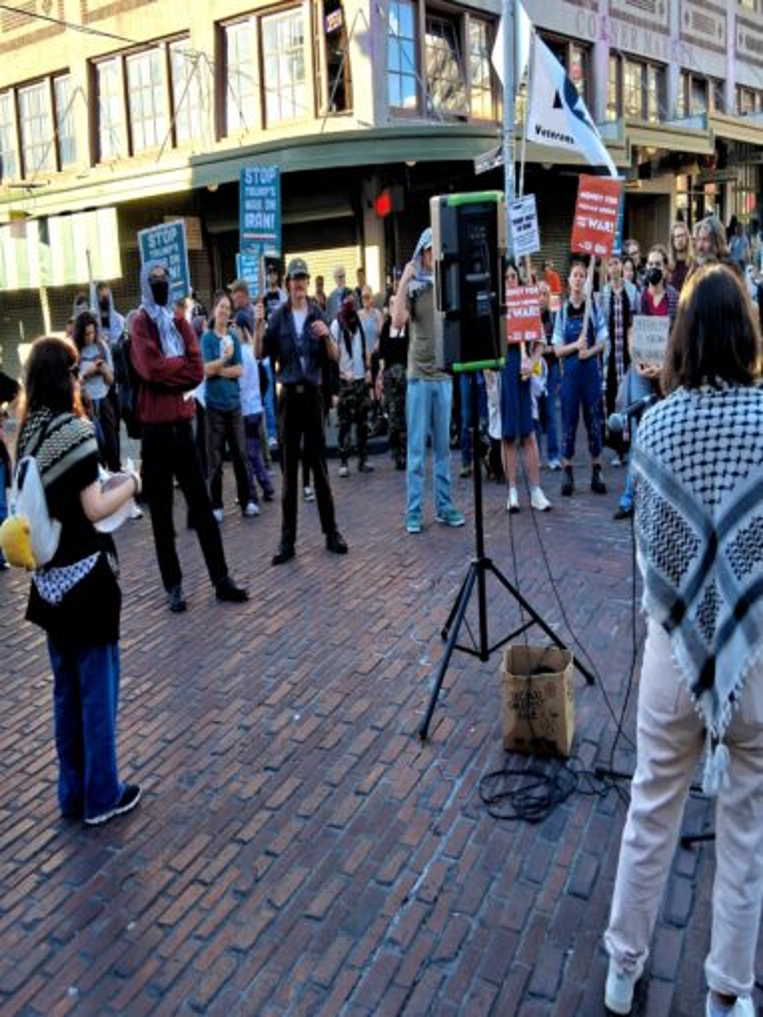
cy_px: 508
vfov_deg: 67.3
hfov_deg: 53.1
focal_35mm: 26
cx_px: 382
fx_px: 764
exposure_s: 1/120
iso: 25
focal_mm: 3.98
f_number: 1.8
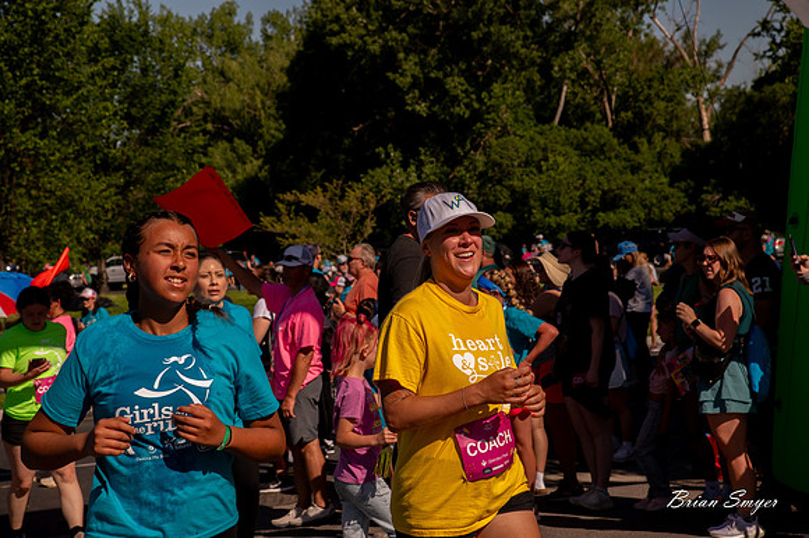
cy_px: 269
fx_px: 2066
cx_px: 404
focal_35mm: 92
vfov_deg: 14.8
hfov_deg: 22.2
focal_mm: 92
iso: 800
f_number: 11
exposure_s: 1/1600
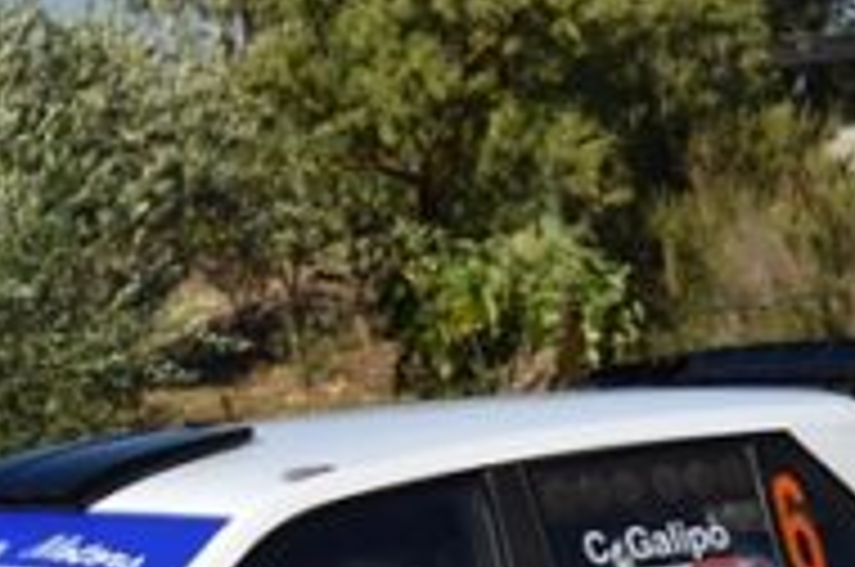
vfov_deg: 5.4
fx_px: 5999
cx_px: 112
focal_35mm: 253
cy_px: 806
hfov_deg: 8.1
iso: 400
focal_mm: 50
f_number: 7.1
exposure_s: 1/2000
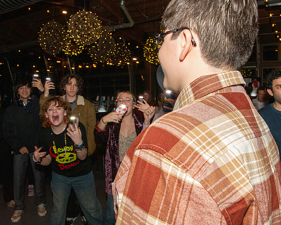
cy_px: 112
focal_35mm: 31
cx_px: 164
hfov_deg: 56.9
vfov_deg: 47.1
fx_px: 258
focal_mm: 18
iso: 4000
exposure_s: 1/160
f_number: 9
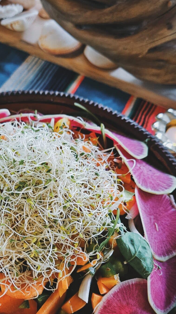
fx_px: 315
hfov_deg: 30.6
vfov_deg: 52.2
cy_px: 198
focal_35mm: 38
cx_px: 41
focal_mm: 5.4
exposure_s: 1/30
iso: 500
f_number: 1.8
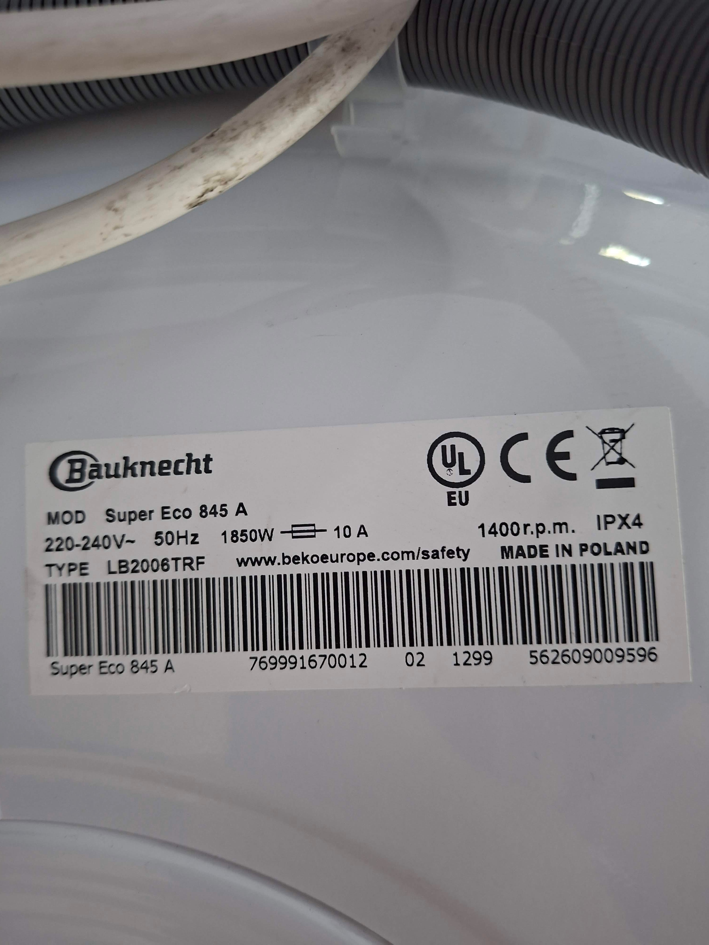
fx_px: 628
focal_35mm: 23
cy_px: 472
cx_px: 354
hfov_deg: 58.9
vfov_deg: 73.9
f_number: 1.8
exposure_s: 1/33
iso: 320
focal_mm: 5.54
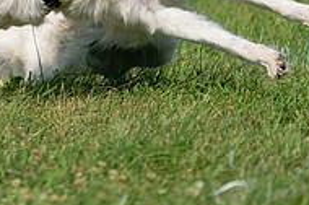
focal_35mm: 612
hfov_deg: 3.4
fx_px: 5244
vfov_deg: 2.2
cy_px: -89
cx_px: -34
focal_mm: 200
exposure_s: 1/4000
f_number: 5.6
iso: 400
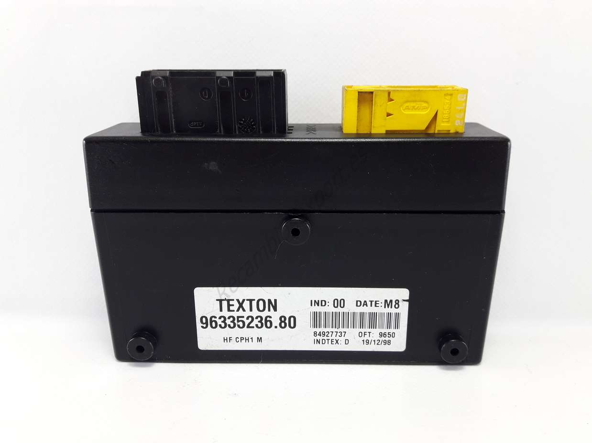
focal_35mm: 28
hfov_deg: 63.5
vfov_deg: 49.7
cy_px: 222
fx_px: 479
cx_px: 296
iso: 50
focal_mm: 3.7
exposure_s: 1/33
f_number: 1.9
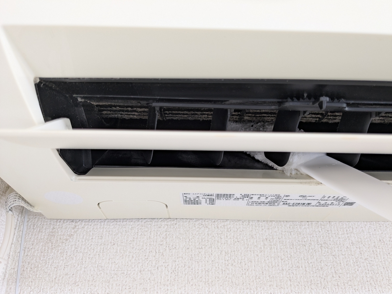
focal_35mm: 27
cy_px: 147
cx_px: 196
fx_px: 306
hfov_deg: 65.3
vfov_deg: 51.4
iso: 106
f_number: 1.73
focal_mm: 4.38
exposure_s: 1/10.9
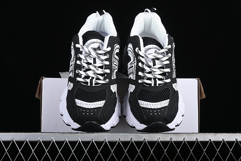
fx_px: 502
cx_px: 120
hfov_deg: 27.0
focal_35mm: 75
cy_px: 80
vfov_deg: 18.2
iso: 200
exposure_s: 1/200
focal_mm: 50
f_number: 7.1
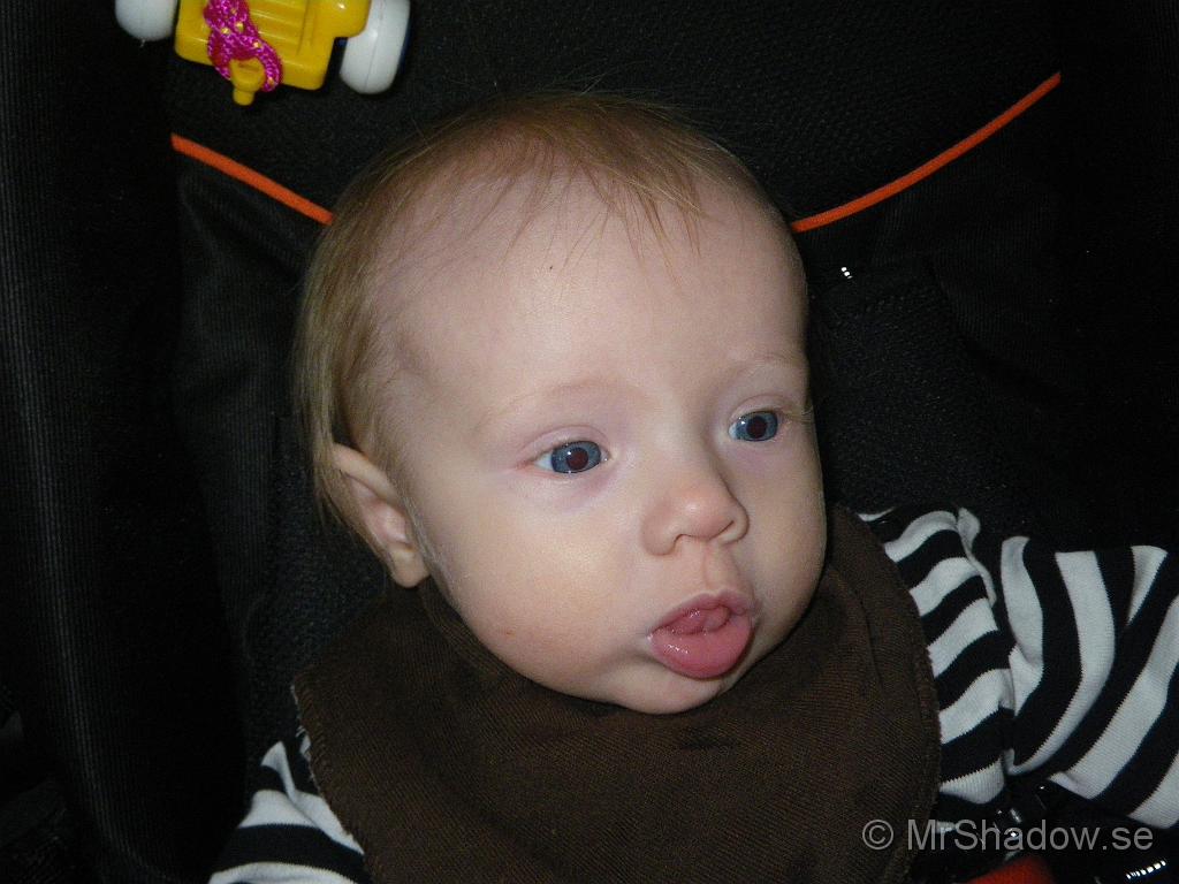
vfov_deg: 34.3
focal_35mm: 42
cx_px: 590
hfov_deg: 44.8
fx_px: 1430
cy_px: 442
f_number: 4.2
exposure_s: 1/60
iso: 400
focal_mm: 7.5
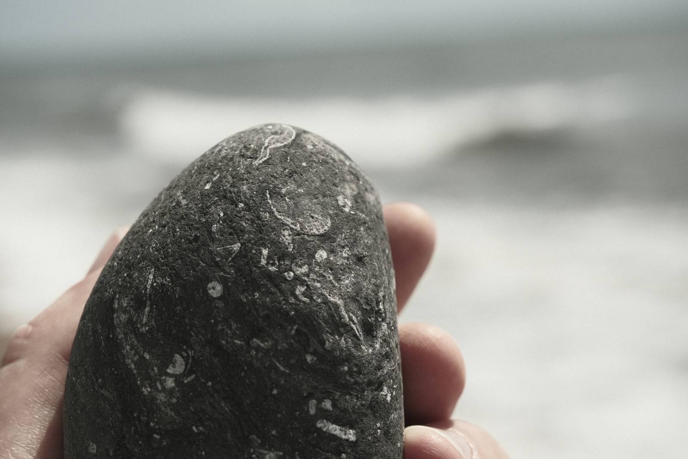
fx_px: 1395
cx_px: 344
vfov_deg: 18.7
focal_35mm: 73
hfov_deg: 27.7
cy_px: 230
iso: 640
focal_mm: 48.5
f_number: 5.6
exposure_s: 1/3800
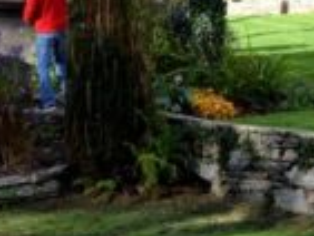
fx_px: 1661
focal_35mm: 183
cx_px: -158
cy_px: -112
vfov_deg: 8.0
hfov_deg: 10.4
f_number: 8
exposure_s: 1/250
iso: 400
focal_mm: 28
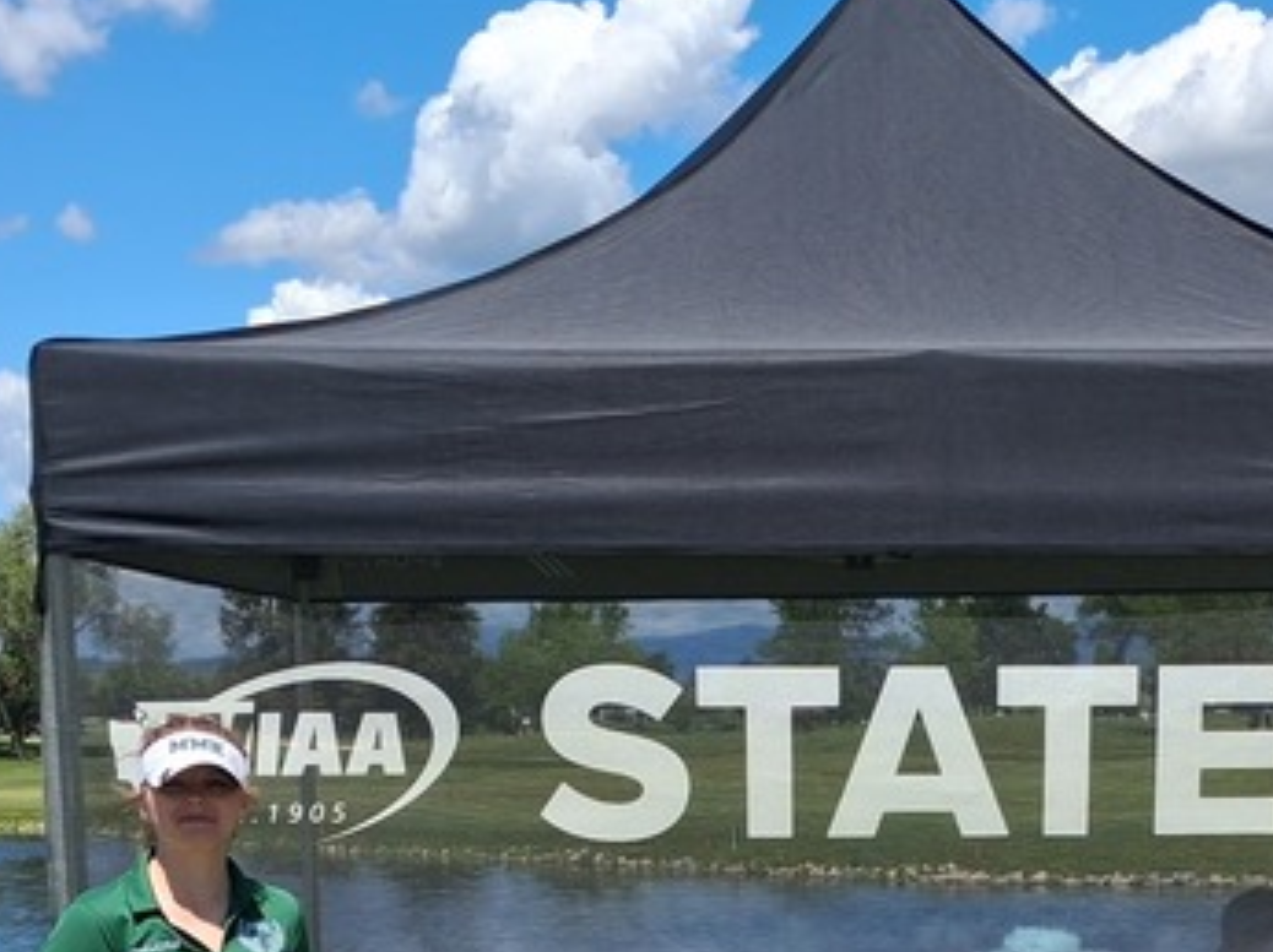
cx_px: 1004
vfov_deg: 17.9
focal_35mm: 80
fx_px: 2940
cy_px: 974
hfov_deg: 24.1
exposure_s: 1/637
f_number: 1.8
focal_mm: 4
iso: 25
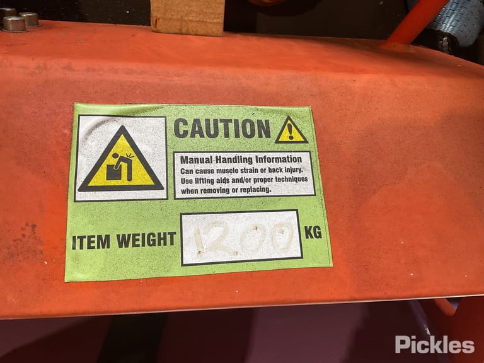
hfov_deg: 61.7
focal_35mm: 29
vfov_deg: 48.2
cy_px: 182
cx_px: 242
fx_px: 405
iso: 64
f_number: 1.8
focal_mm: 3
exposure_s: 1/100
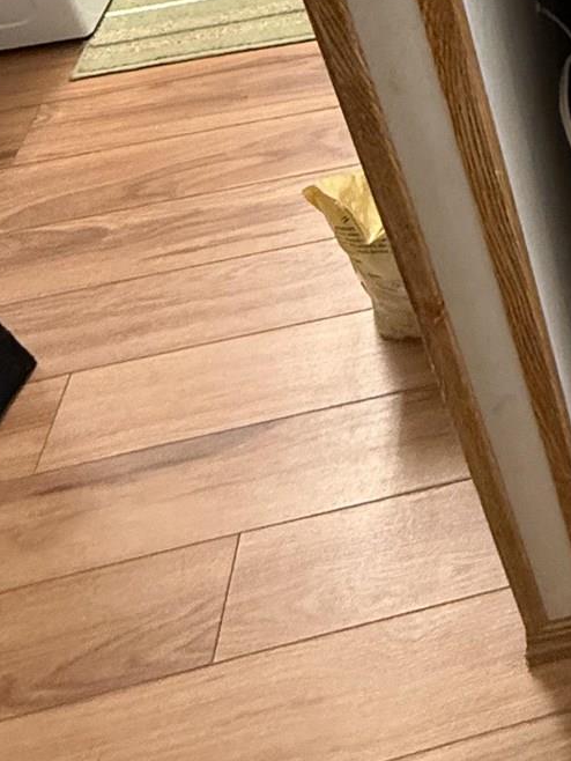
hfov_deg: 24.4
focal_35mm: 49
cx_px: 814
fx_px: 1077
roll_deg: +1.3
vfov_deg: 27.9
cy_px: -349
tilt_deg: -29.2
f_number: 2.2
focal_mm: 2.22
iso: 500
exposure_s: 1/60
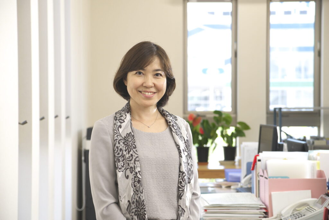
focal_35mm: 75
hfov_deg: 27.0
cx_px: 164
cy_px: 110
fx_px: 685
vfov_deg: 18.2
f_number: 4
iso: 400
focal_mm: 75
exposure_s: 1/100
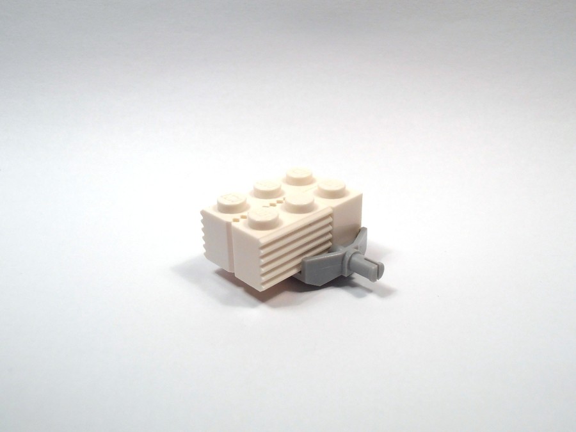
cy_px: 216
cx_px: 288
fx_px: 616
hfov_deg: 50.1
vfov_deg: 38.7
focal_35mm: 37
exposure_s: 1/100
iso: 80
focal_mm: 6.61
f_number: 3.9
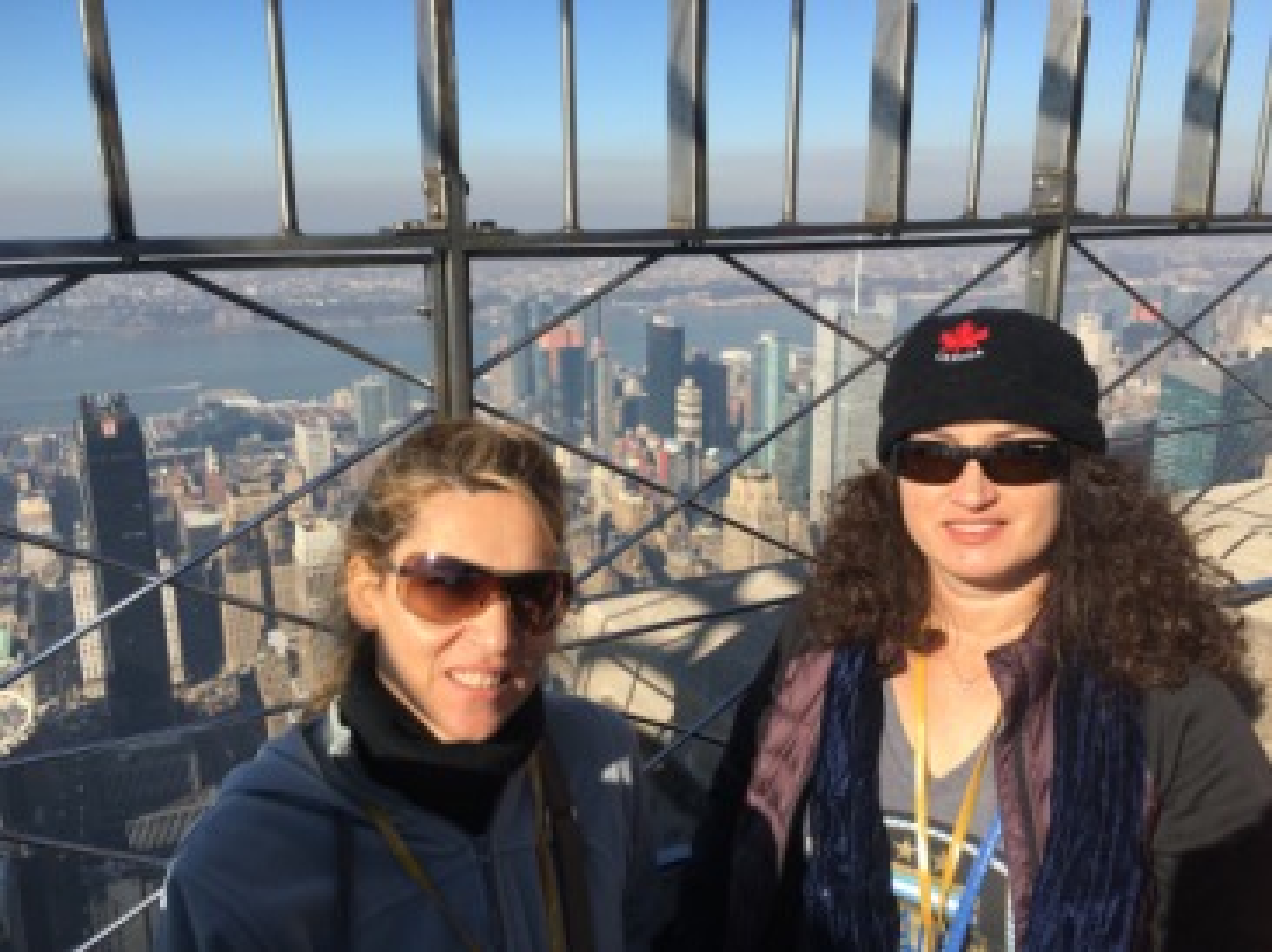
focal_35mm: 29
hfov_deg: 61.7
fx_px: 1065
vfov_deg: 48.2
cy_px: 476
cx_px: 636
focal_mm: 4.15
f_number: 2.2
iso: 25
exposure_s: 1/1304
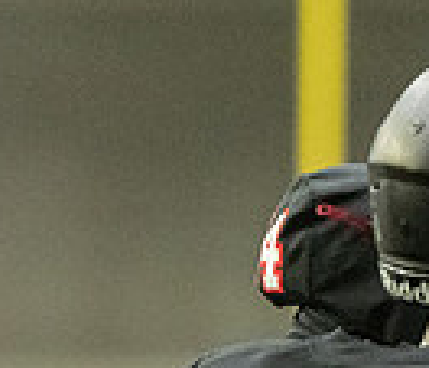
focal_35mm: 1128
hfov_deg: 1.7
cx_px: -321
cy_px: 497
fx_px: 14722
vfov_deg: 1.4
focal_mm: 200
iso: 6400
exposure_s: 1/1250
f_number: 2.8
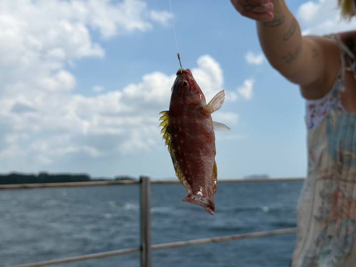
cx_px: 178
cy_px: 134
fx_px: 494
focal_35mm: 48
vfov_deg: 30.3
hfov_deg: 39.7
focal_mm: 6.76
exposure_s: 1/11364
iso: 64
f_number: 1.78
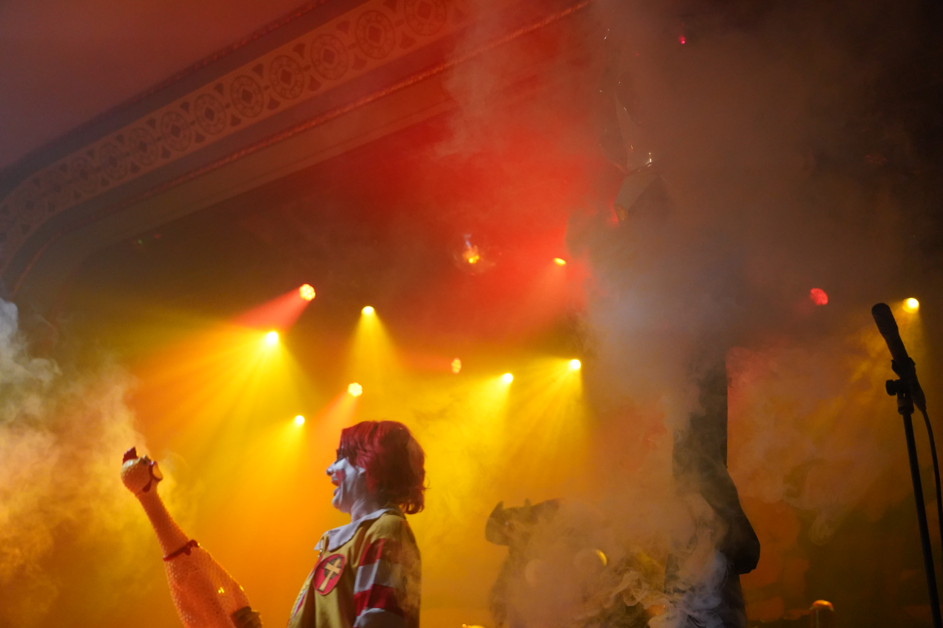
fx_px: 864
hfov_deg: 57.2
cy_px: 314
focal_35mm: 33
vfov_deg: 40.0
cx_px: 472
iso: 8000
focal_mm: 33
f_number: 4
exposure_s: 1/160
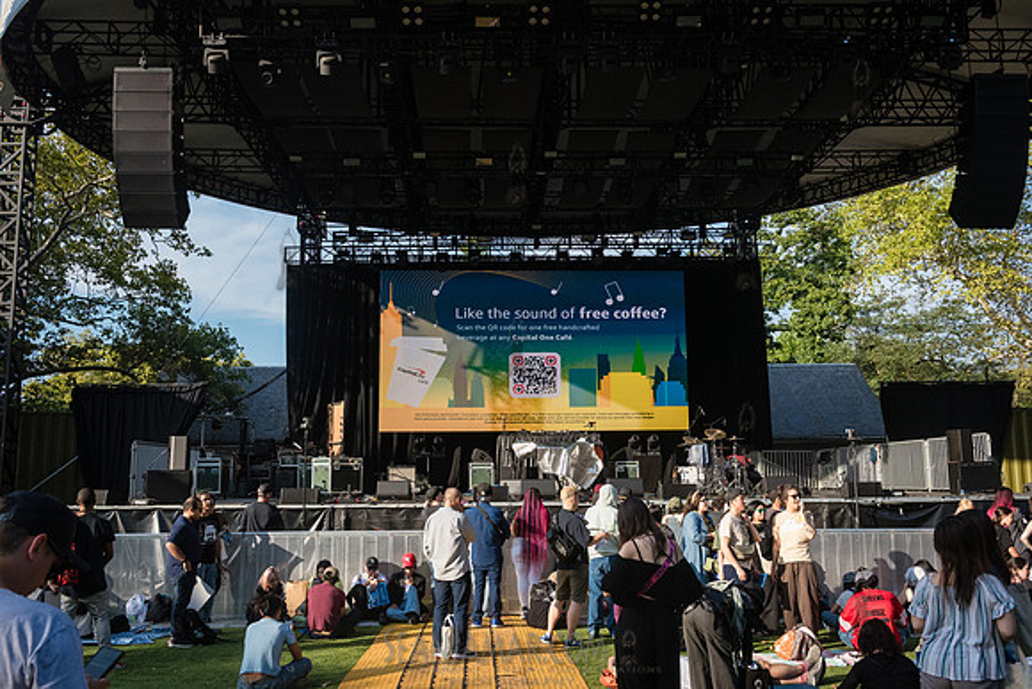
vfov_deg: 41.1
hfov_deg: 58.7
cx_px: 516
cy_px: 344
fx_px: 918
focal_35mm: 32
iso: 2000
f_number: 5.6
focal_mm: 32
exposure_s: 1/3200
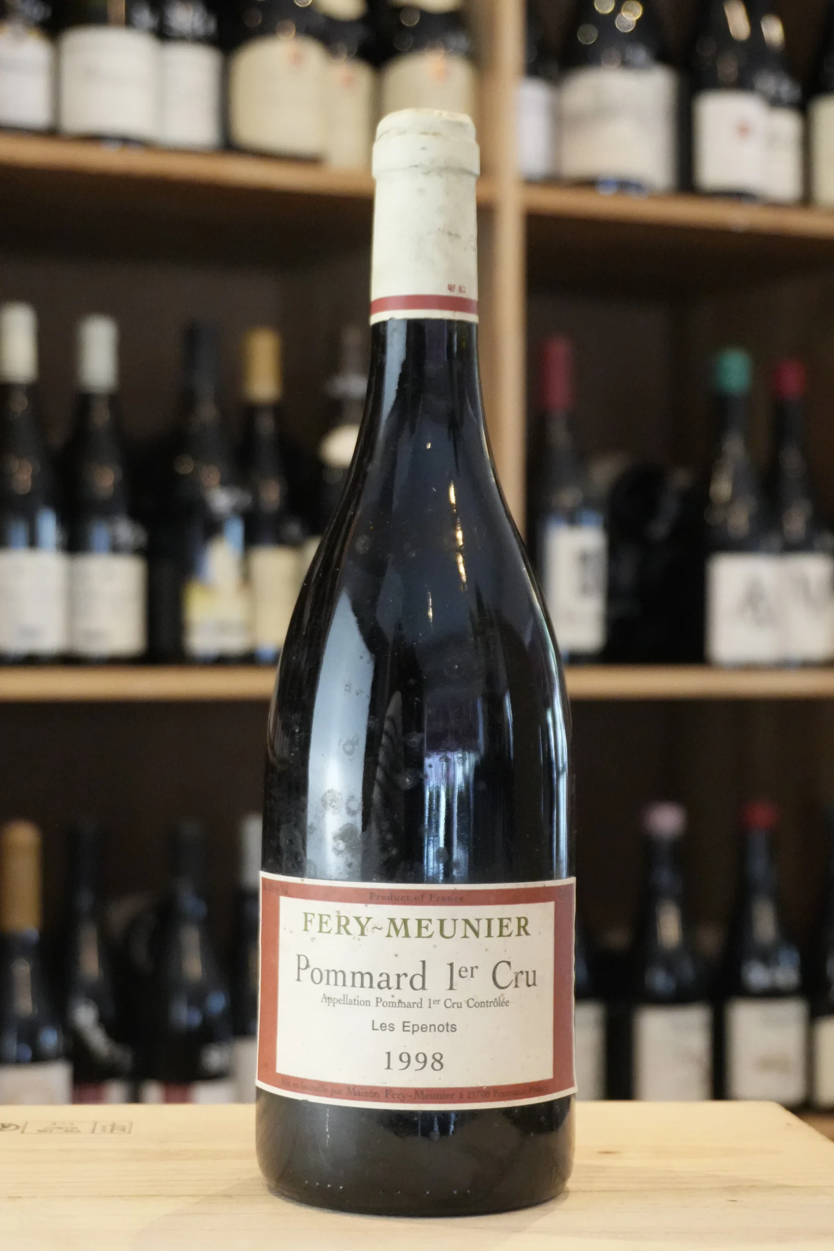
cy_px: 626
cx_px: 417
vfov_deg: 32.6
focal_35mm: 62
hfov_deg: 22.1
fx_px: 2137
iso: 6400
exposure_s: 1/125
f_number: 5.6
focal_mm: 41
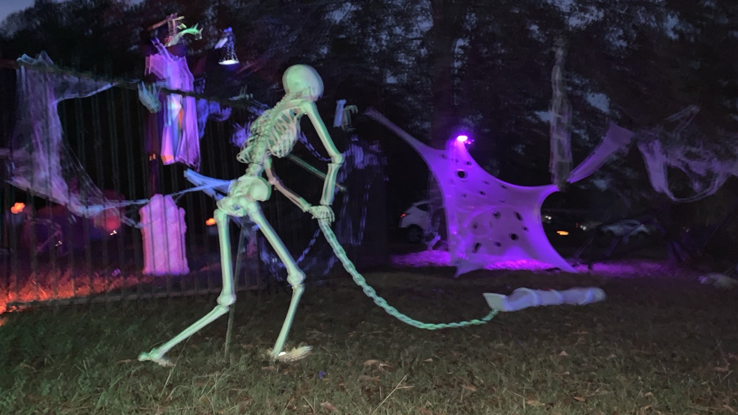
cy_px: 248
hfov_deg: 66.1
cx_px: 366
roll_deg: +0.0
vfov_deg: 40.0
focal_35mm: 29
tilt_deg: -2.8
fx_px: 567
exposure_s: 1/4
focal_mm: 4.25
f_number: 1.8
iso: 500
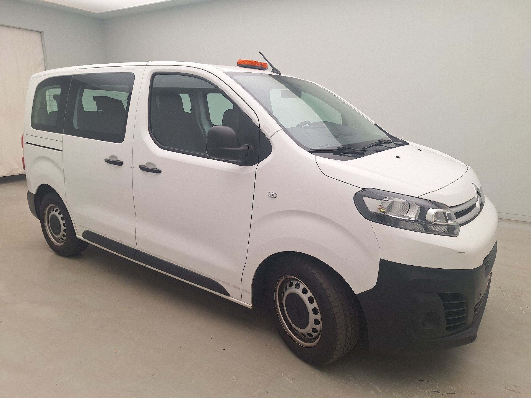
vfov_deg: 58.9
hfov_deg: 73.9
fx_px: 353
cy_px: 199
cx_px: 266
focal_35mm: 23
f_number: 1.8
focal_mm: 5.54
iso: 40
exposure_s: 1/124
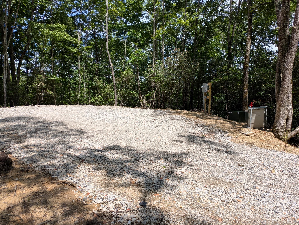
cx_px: 150
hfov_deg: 69.4
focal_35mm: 25
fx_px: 216
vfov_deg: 54.9
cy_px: 112
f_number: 1.89
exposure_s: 1/1316
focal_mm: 5.43
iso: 49
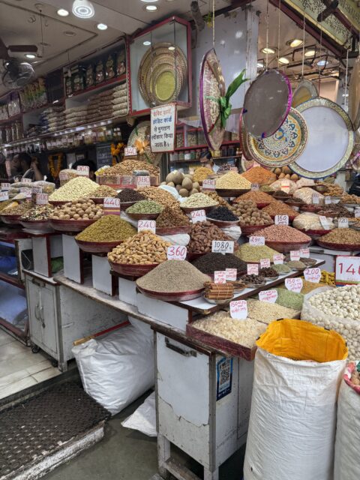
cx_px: 180
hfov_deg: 56.8
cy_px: 240
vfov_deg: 71.6
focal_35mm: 24
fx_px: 333
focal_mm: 6.76
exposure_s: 1/401
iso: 80
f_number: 1.78
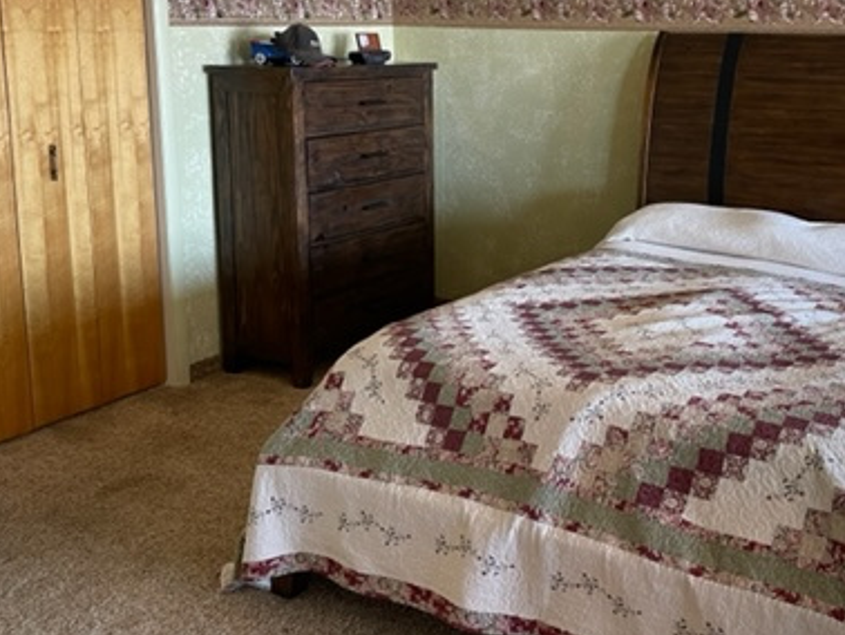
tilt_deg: -10.8
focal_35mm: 44
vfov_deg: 32.6
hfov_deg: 42.4
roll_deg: -0.2
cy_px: 199
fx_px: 1075
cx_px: 559
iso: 125
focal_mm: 4.2
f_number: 1.6
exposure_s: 1/60
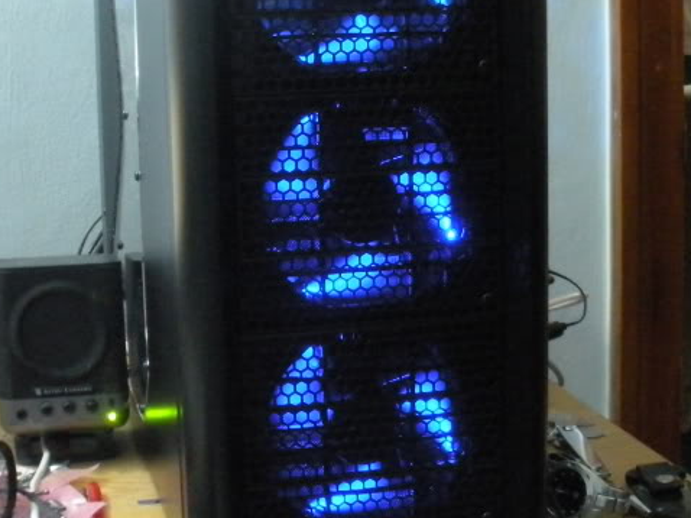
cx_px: 393
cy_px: 101
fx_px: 1496
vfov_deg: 19.4
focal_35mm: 75
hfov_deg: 26.0
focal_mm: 6.3
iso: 800
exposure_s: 1/8.1
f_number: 3.5
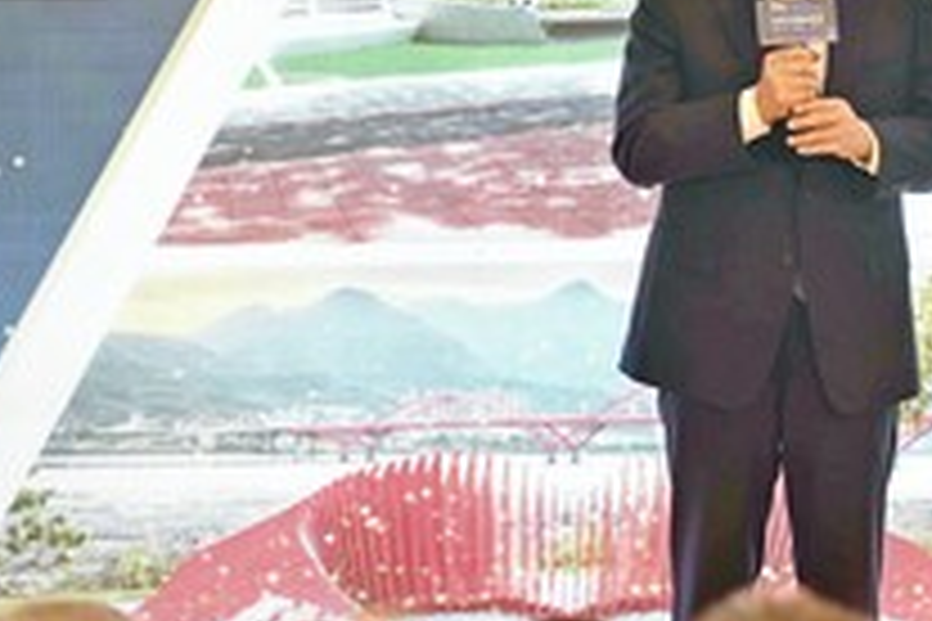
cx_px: 756
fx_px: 6006
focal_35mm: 232
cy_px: 151
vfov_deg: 5.9
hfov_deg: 8.9
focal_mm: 120
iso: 1000
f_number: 4
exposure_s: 1/125
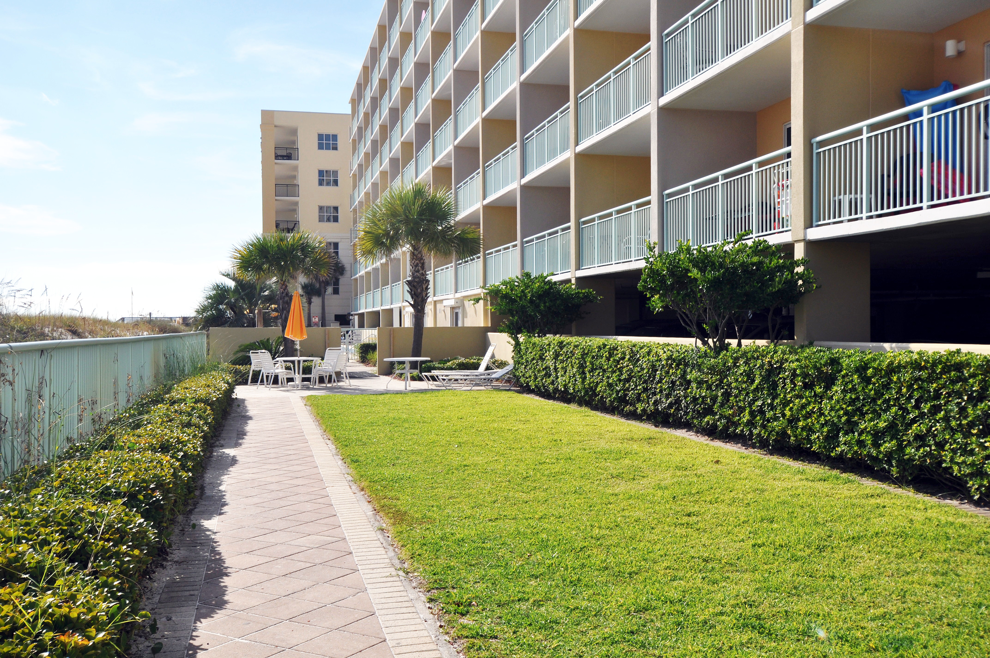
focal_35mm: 36
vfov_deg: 36.8
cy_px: 329
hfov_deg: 53.2
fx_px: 989
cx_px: 495
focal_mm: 24
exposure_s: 1/320
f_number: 9
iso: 200
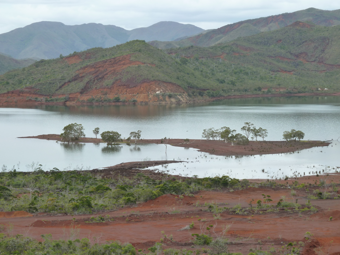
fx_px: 1090
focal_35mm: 111
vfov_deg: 13.3
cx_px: 170
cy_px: 128
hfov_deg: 17.7
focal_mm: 18.2
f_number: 4.4
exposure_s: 1/250
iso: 125
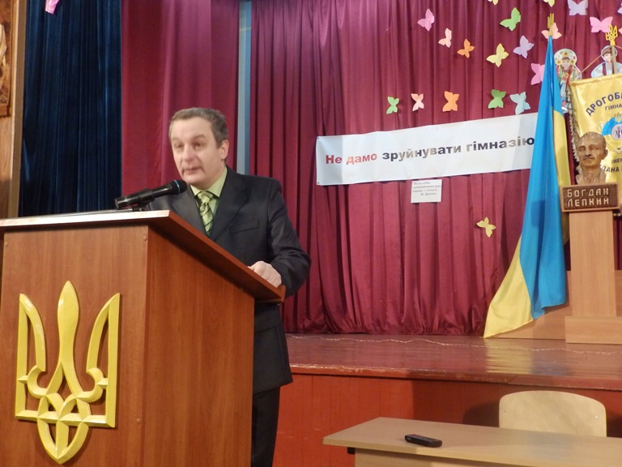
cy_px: 234
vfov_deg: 37.7
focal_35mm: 38
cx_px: 311
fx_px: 683
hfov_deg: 49.0
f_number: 4
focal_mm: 6.8
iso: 800
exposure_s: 1/8
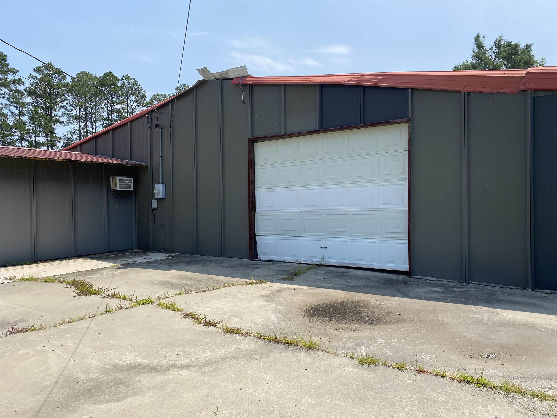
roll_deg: +1.1
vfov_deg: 53.1
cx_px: 278
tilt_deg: -0.9
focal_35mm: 26
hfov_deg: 67.3
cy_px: 209
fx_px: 418
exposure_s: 1/2817
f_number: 1.8
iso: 32
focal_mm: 4.25
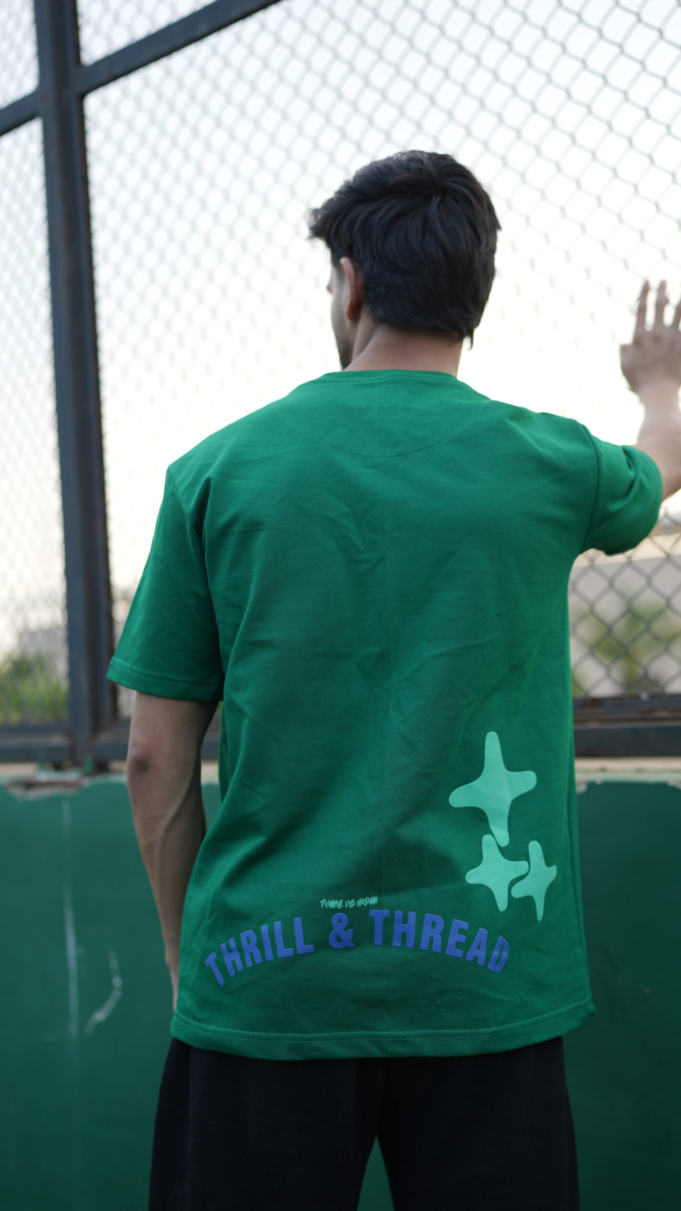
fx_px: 1188
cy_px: 604
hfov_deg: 31.9
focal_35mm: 37
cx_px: 400
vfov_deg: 54.0
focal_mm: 35
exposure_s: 1/400
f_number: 1.8
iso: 100
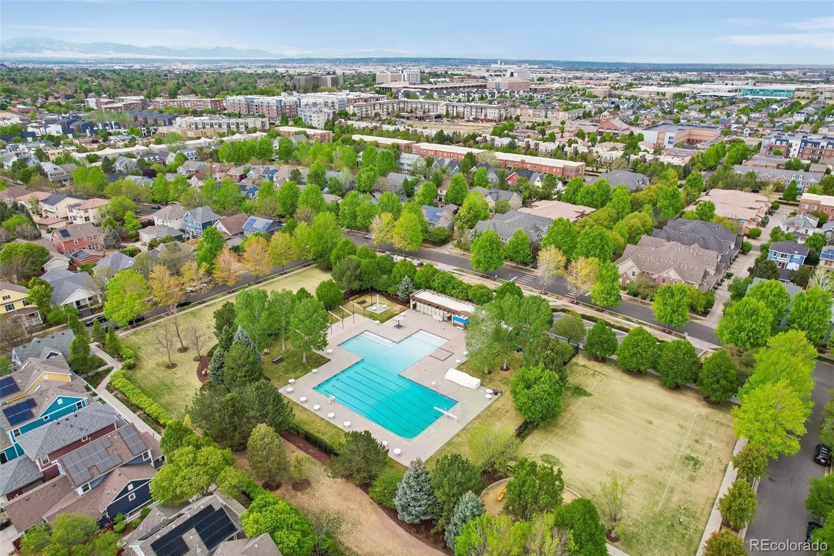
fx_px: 510
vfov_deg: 57.2
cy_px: 278
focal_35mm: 22
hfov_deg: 78.6
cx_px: 417
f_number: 2.8
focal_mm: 8.4
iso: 150
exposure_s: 1/160
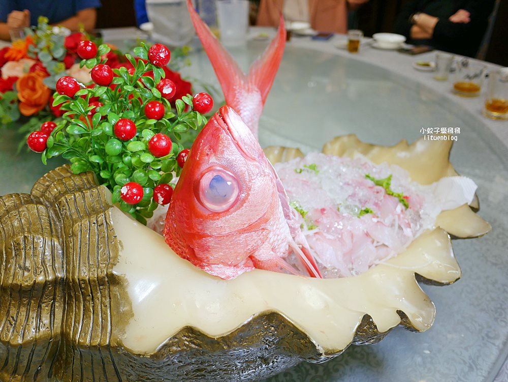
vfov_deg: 49.8
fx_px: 411
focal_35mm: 28
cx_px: 254
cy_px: 191
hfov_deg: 63.4
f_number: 2.5
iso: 200
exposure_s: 1/100
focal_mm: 14
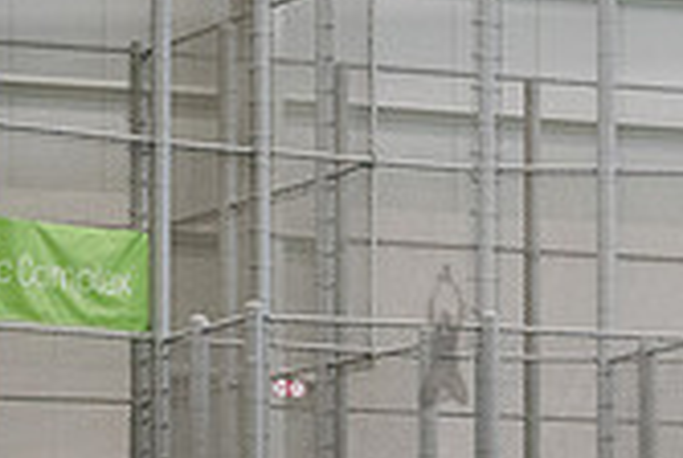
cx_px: 227
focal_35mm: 250
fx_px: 4751
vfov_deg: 5.4
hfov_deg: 8.2
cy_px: 807
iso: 6400
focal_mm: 56
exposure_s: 1/1600
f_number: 3.5
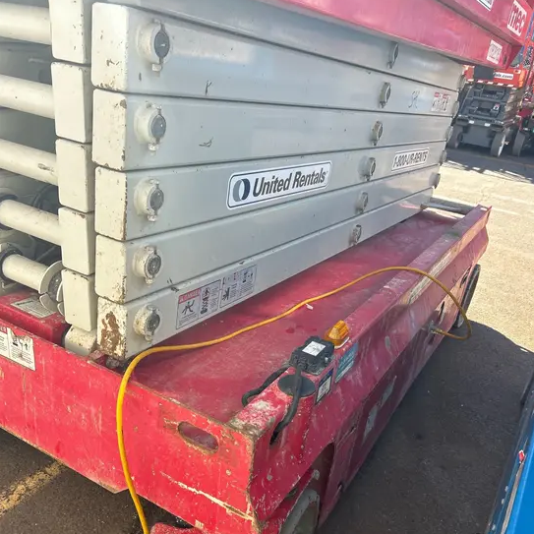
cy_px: 326
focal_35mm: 31
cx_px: 268
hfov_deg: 52.5
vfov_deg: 52.1
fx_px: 541
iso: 50
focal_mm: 5.7
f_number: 1.5
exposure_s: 1/769
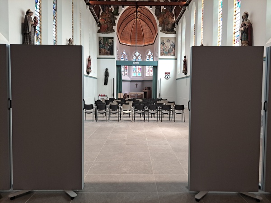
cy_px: 102
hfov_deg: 71.6
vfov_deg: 56.8
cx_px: 136
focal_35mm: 24
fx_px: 188
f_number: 1.8
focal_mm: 5.23
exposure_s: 1/60
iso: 250
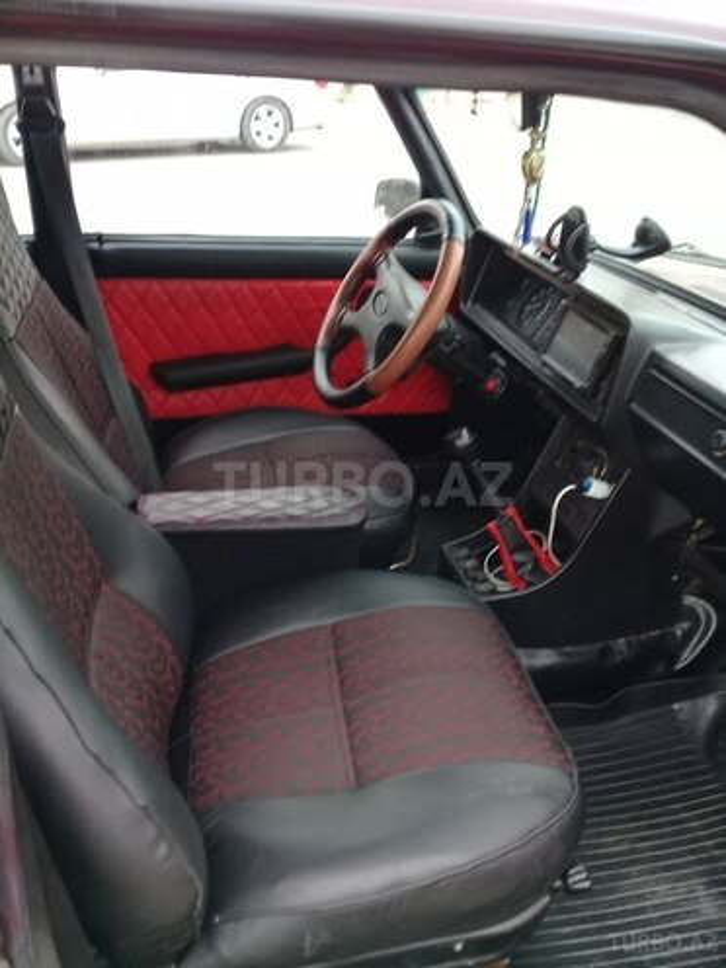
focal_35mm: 31
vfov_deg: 58.4
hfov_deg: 45.4
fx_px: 867
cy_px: 484
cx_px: 363
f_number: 2.2
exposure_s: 1/33
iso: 80
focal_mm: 3.3
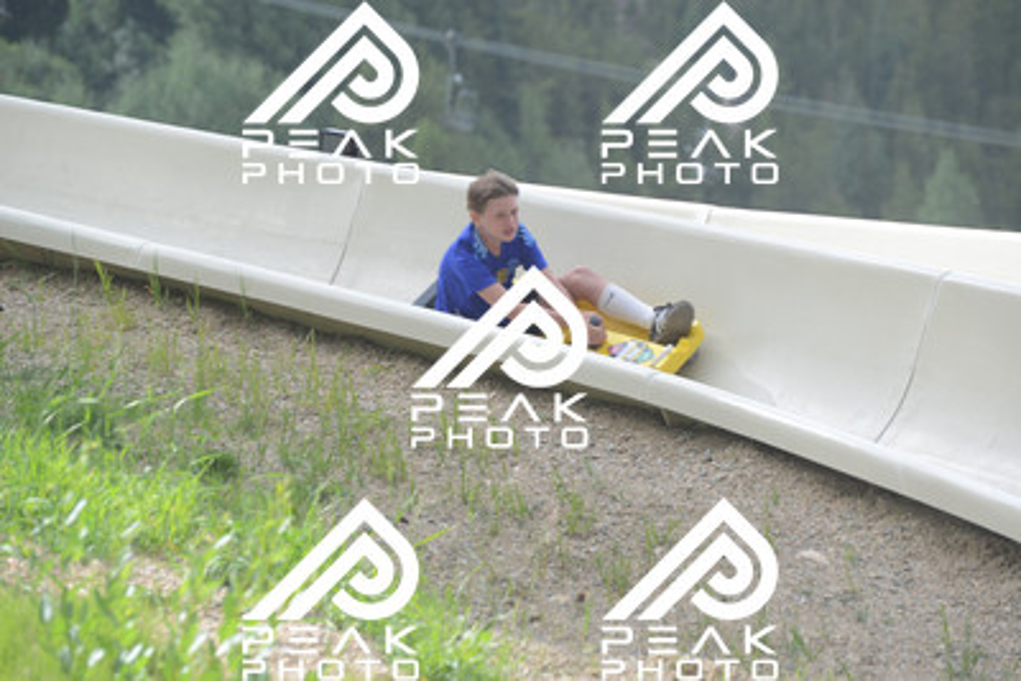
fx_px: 5532
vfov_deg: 7.0
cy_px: 340
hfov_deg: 10.5
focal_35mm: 195
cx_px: 510
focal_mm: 195
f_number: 6.3
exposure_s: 1/640
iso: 560
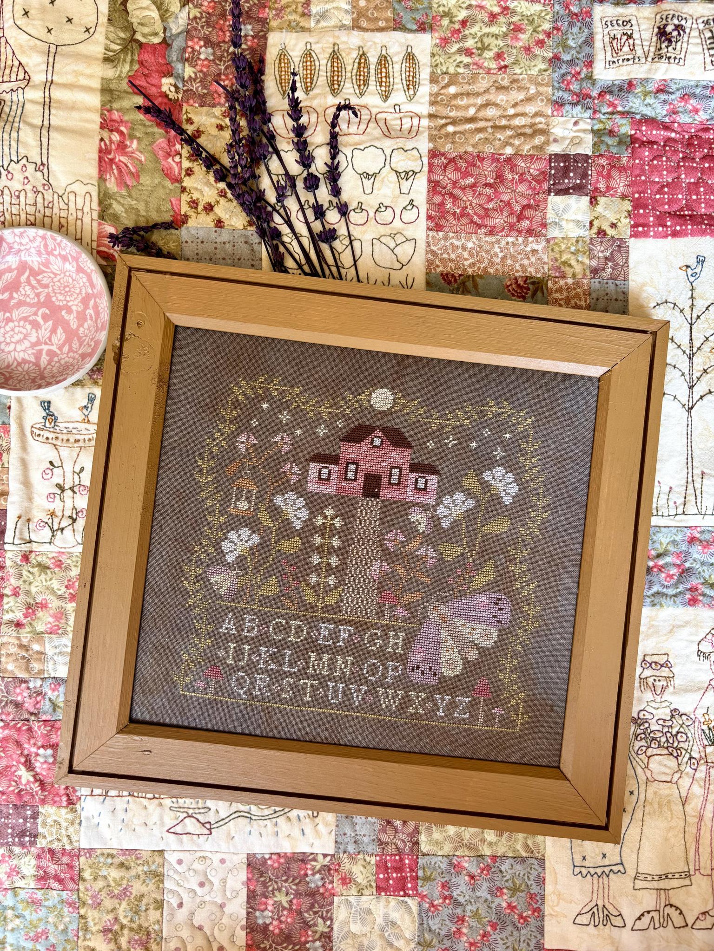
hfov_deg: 53.1
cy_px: 476
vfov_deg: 67.3
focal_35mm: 26
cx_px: 357
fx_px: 715
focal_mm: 5.96
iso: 40
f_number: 1.6
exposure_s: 1/121
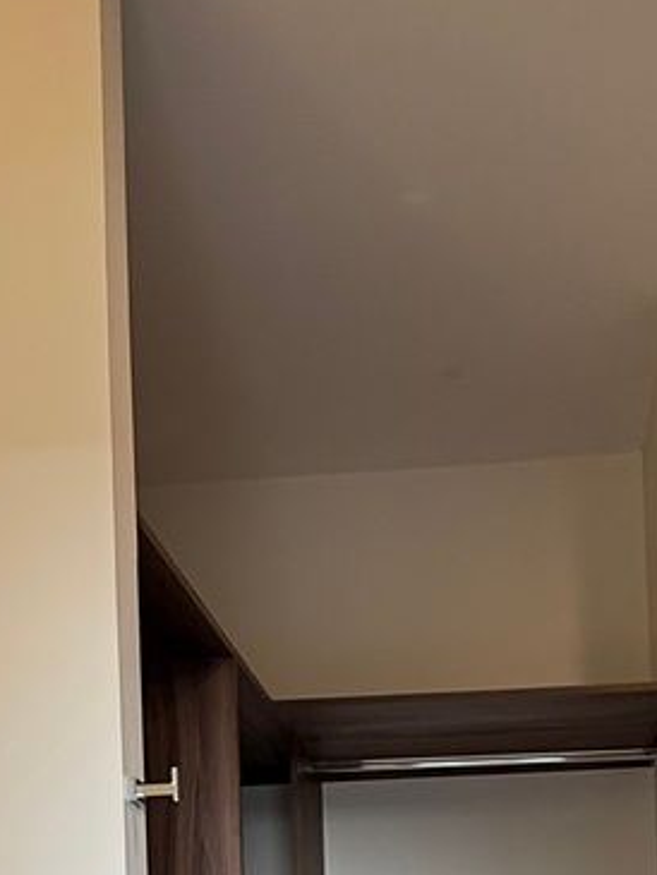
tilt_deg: +0.0
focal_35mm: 46
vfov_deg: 34.0
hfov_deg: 31.3
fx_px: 1163
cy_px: 1028
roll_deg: +2.1
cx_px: 436
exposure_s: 1/120
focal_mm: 2.22
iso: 160
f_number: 2.2
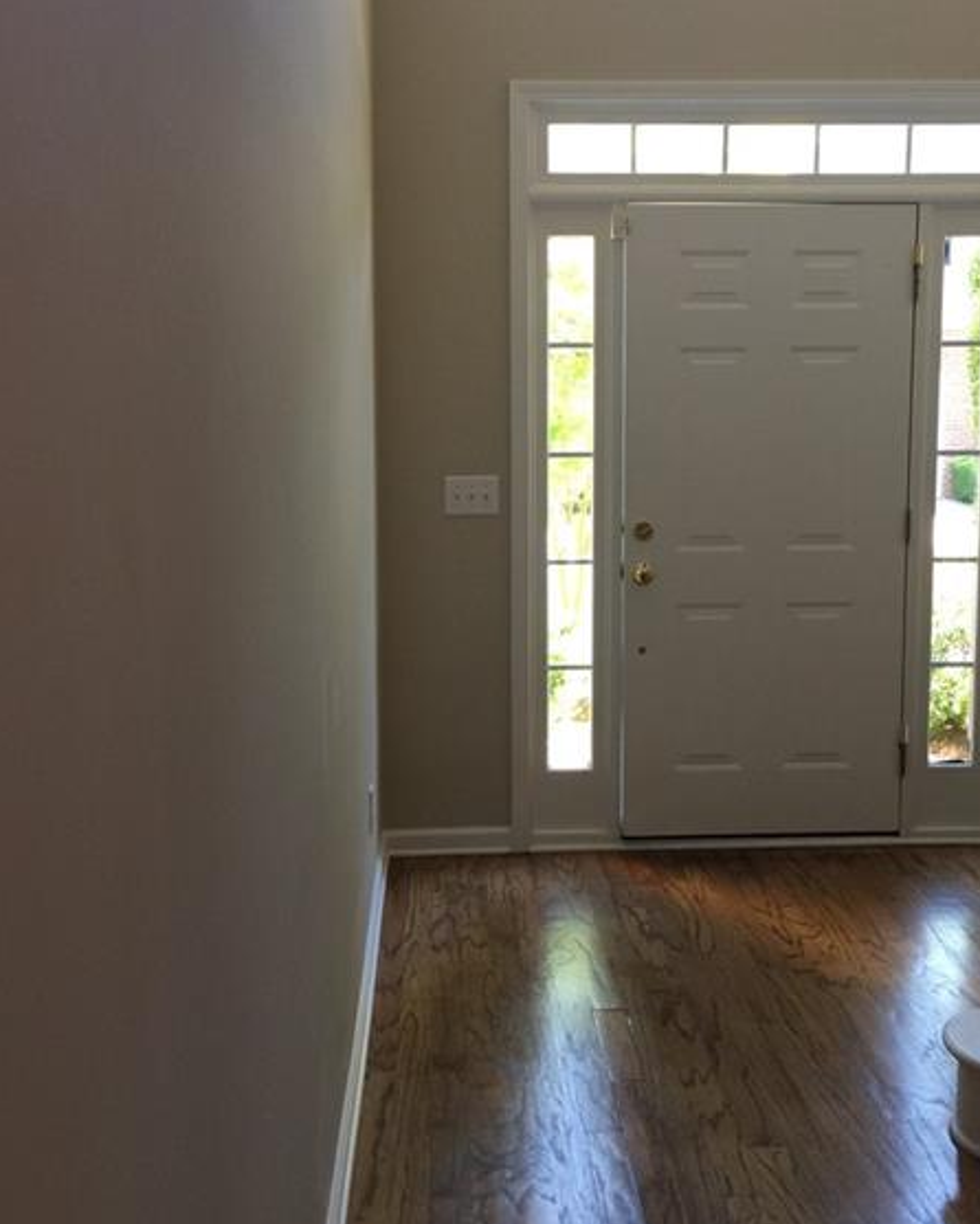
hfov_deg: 38.2
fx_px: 1413
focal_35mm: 39
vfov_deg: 46.8
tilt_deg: -8.2
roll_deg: +1.3
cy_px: 591
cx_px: 488
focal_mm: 4.15
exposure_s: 1/30
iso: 32
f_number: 2.2
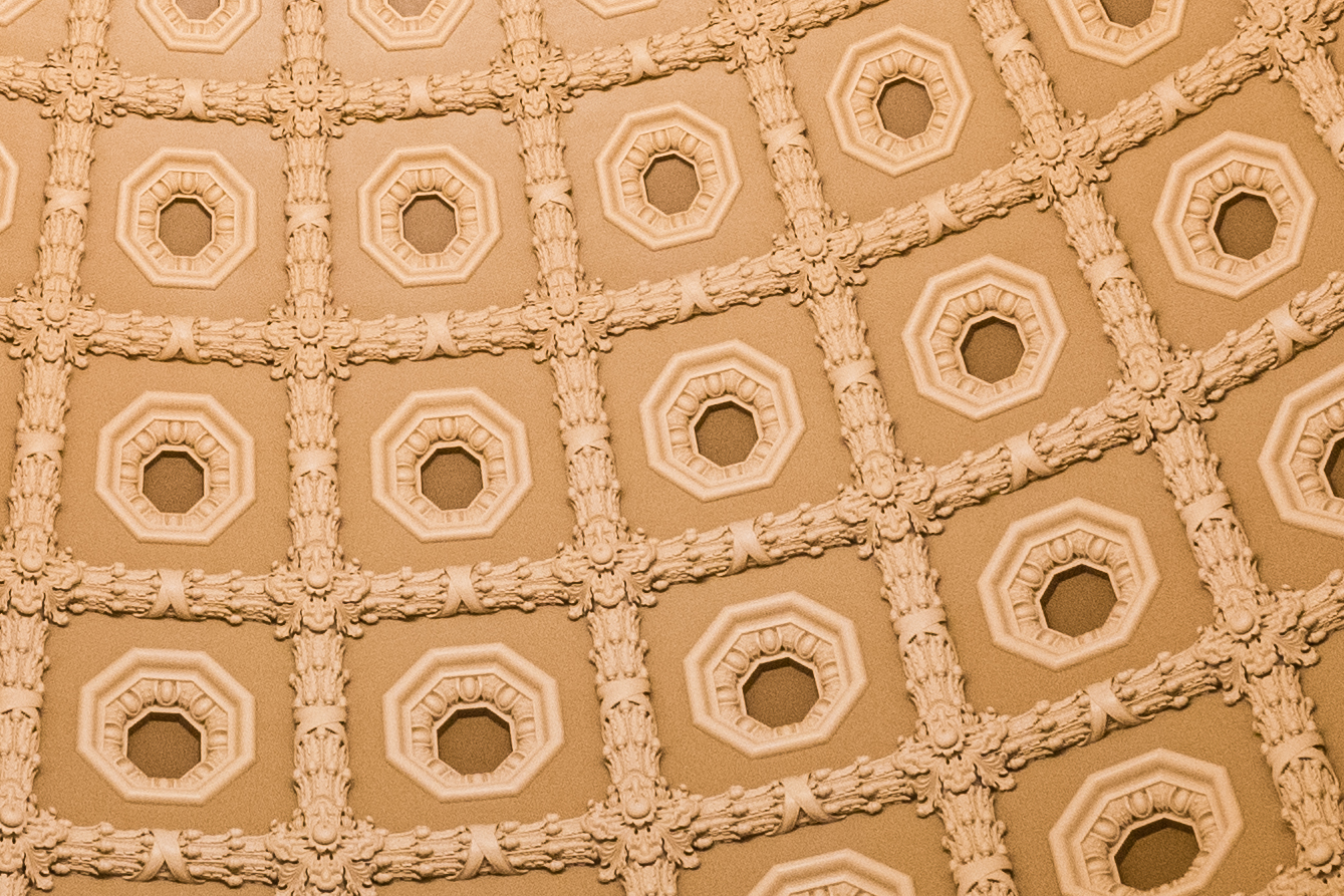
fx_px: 5526
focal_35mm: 148
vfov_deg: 9.2
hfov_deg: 13.8
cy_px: -126
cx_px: 230
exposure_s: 1/30
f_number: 10
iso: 800
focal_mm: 24
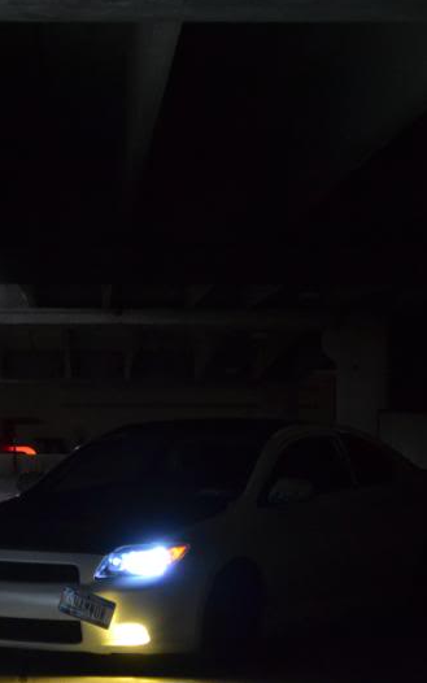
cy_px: 340
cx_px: 80
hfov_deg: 10.2
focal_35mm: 128
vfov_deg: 16.3
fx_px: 2378
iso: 1600
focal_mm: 55
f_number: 5.6
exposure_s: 1/30
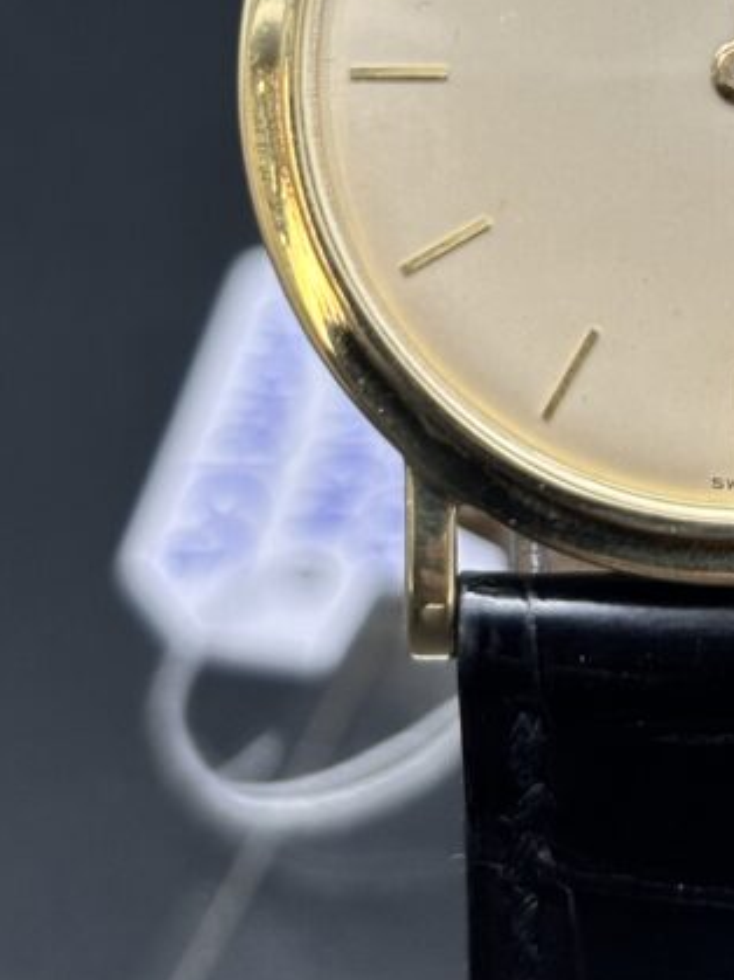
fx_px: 3592
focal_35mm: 127
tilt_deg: -36.5
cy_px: -115
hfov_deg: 11.6
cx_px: 706
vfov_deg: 15.1
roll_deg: +2.4
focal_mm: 5.96
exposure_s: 1/50
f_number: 1.6
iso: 32
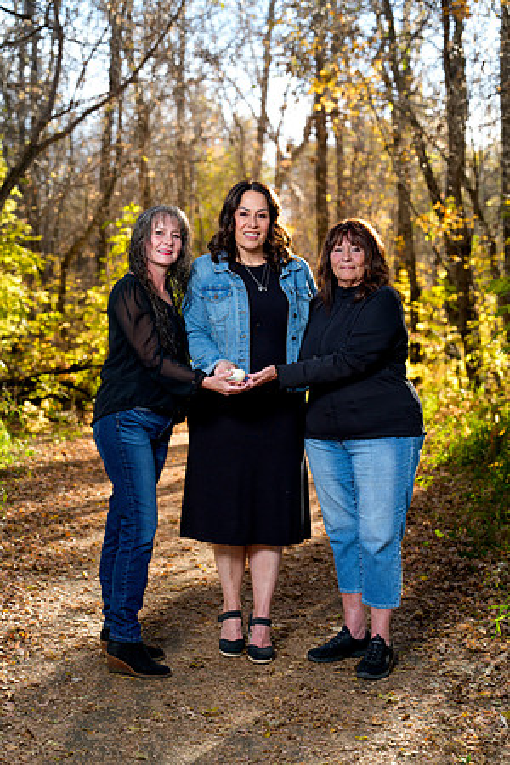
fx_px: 1402
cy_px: 382
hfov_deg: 20.6
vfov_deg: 30.5
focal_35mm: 66
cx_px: 255
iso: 400
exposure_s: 1/160
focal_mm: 66
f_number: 3.5
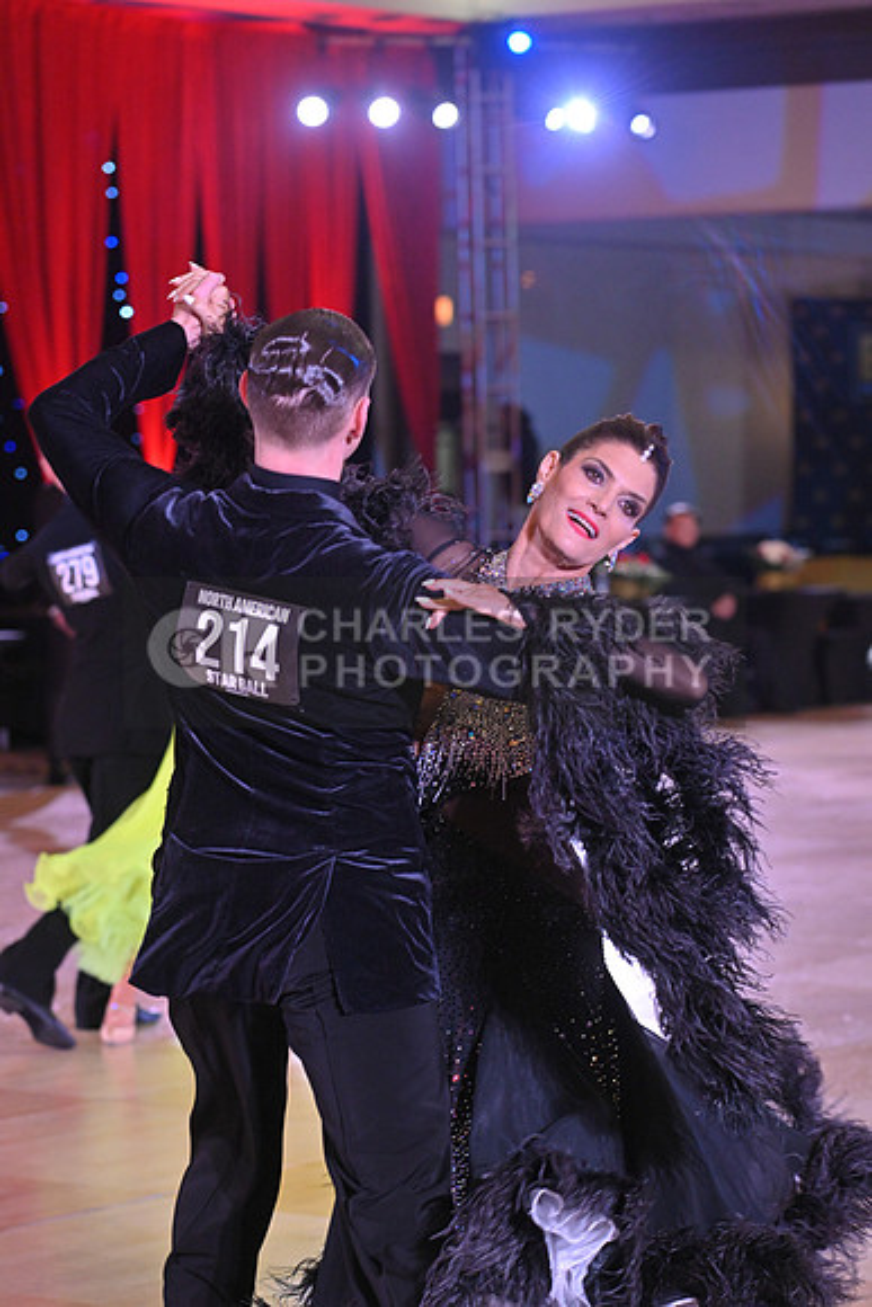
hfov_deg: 12.2
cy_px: 654
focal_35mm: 112
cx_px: 436
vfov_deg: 18.3
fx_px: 4067
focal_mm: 112
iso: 3200
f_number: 5
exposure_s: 1/320
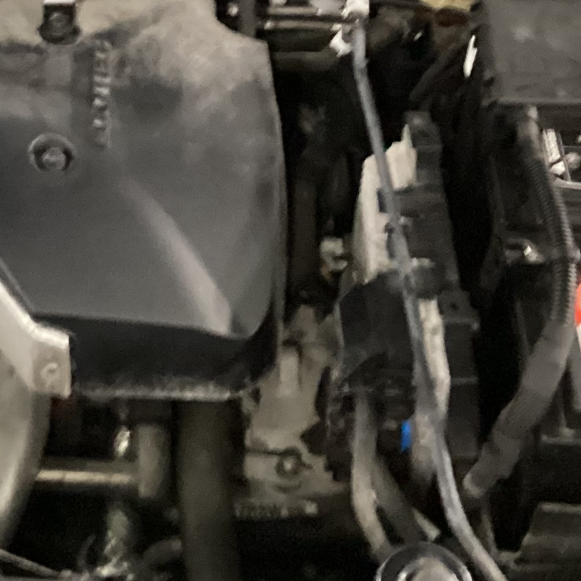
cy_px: 39
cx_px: -28
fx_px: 1690
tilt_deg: -43.4
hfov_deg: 18.9
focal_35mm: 89
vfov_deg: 19.1
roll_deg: +2.9
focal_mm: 3.3
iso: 800
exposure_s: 1/20
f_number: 2.4
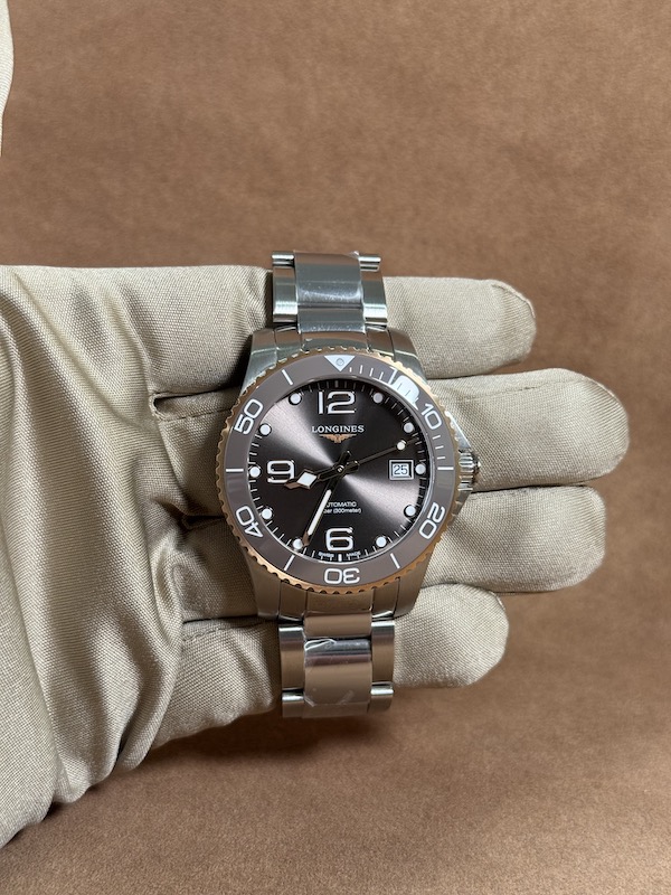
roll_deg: -1.4
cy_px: 448
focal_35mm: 48
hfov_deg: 30.3
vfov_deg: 39.7
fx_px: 1241
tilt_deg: -14.2
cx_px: 336
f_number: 1.78
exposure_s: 1/55
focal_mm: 6.76
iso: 125
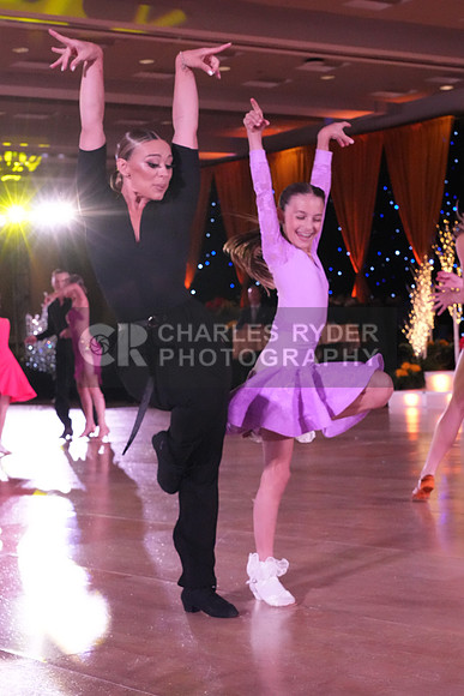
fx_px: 1333
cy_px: 348
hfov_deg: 19.7
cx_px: 232
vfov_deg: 29.2
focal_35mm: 69
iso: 8000
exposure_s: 1/400
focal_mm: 46
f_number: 7.1
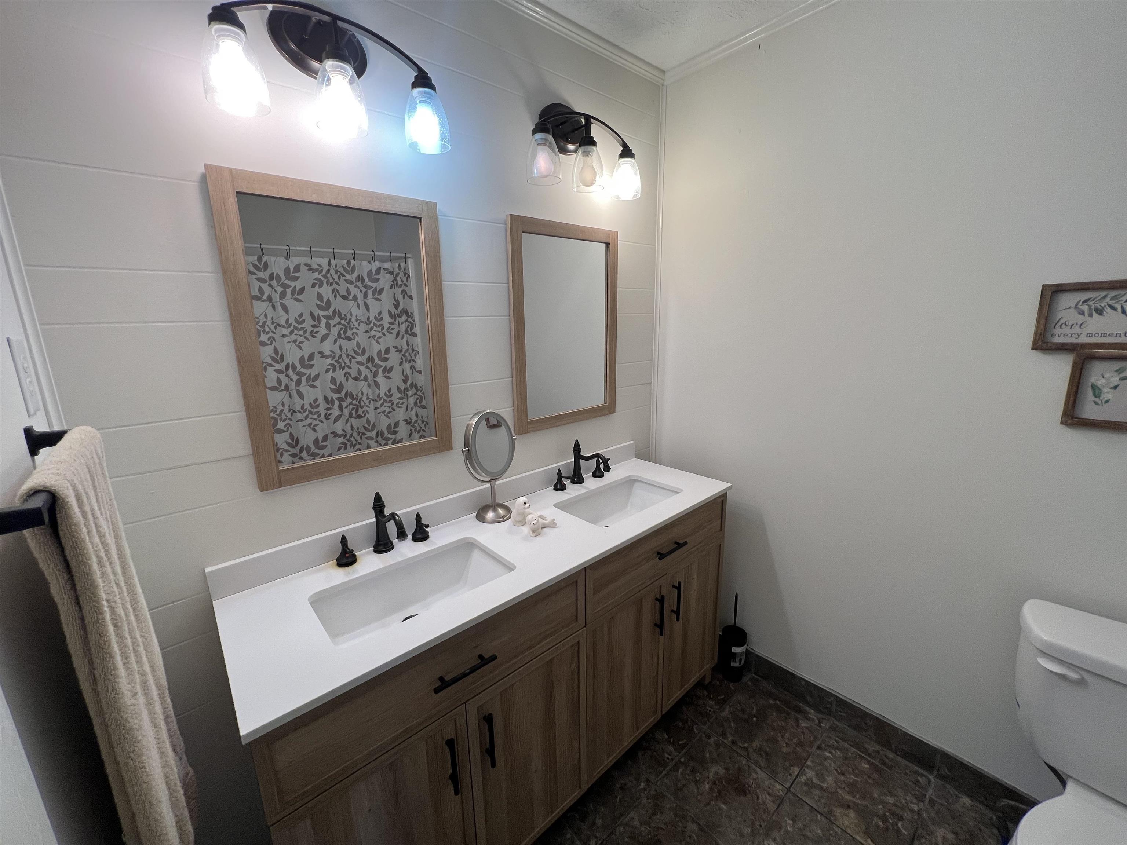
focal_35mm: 13
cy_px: 422
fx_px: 423
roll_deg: +0.7
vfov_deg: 89.9
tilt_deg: -13.8
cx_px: 564
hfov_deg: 106.2
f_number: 1.8
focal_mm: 1.57
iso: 100
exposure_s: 1/120
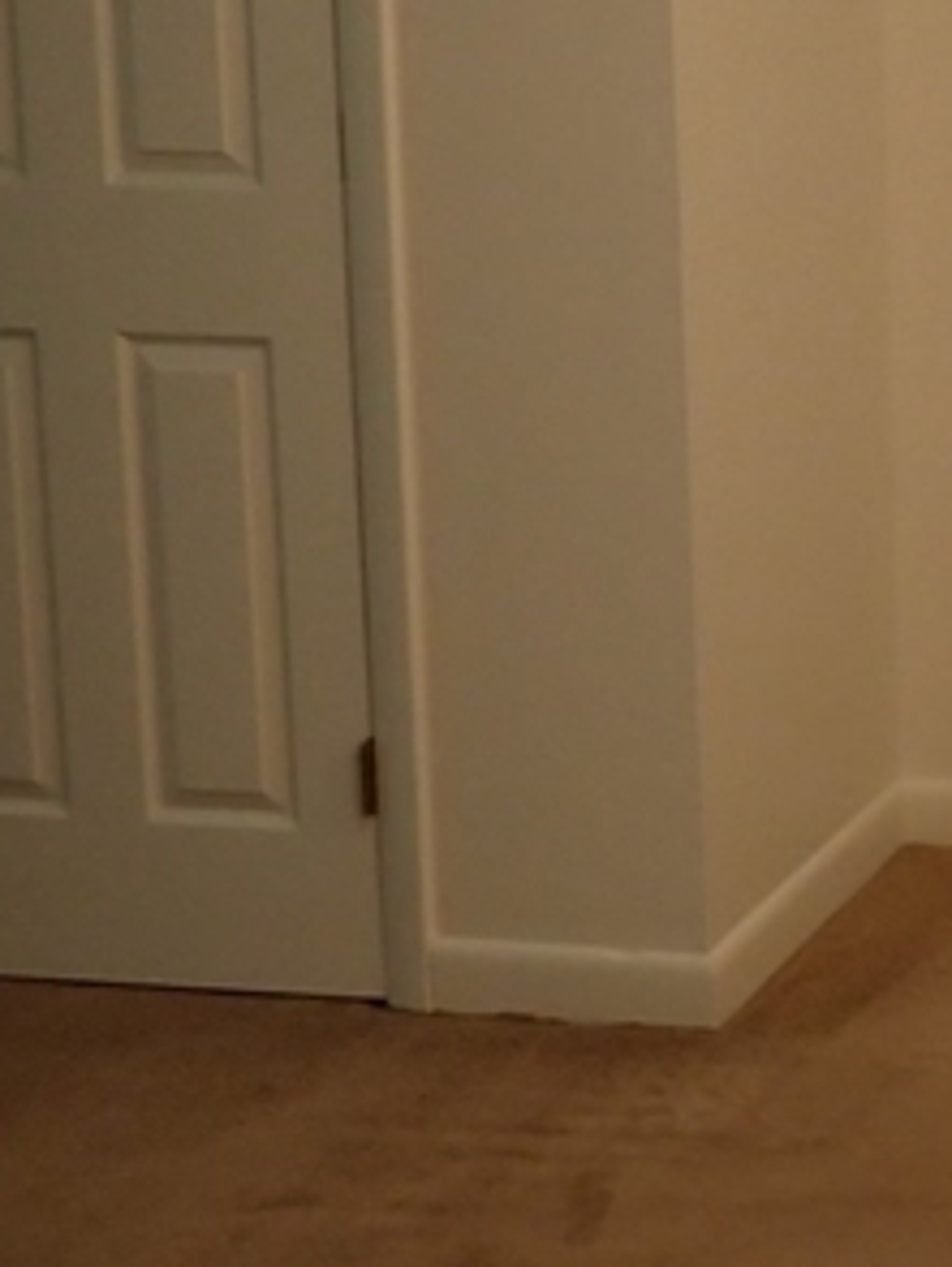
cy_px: 263
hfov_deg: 15.1
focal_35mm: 87
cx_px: 1628
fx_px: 3186
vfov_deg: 22.2
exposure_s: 1/60
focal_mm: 4.5
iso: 200
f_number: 2
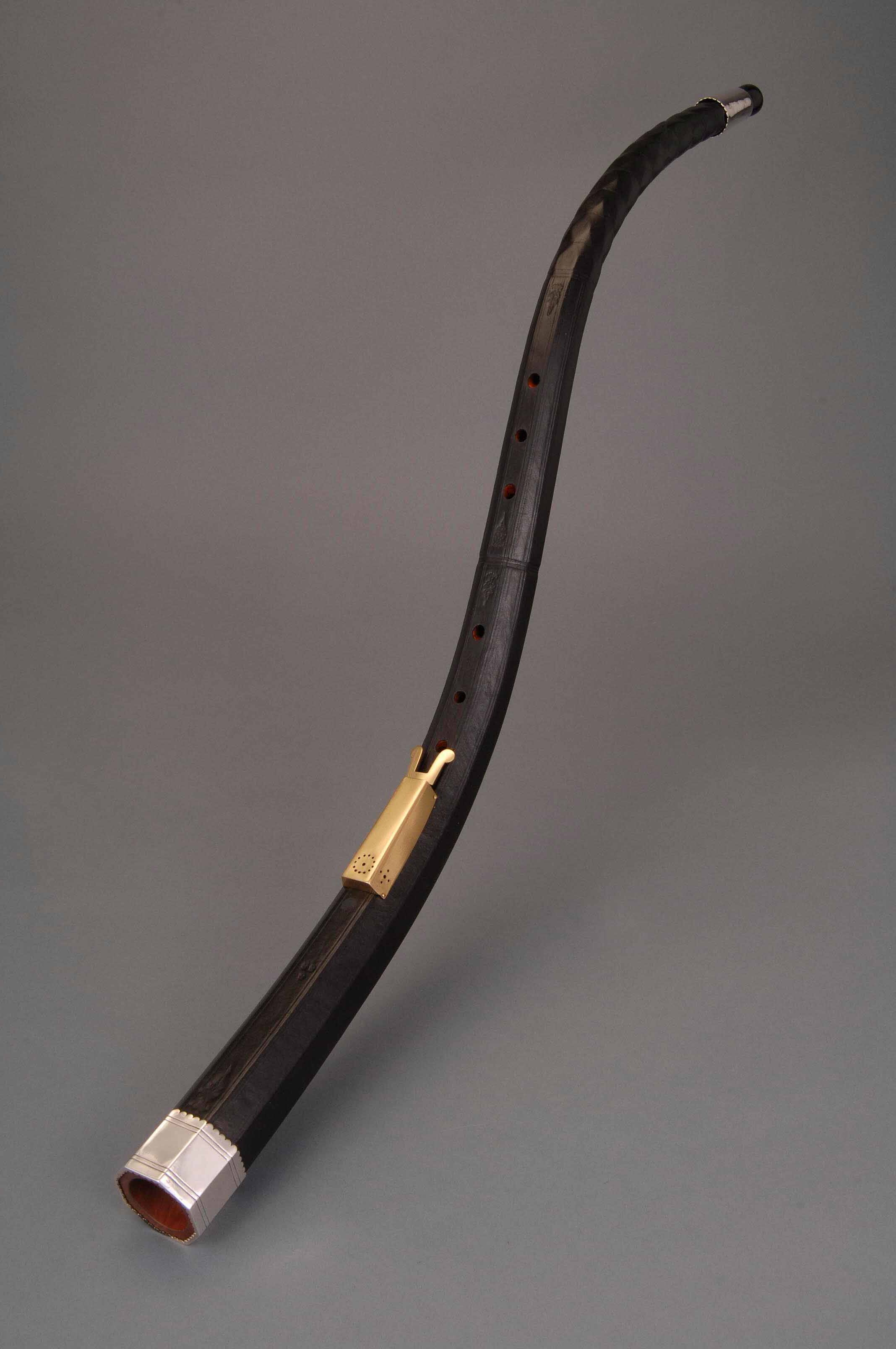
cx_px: 448
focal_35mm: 45
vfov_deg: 43.7
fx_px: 1684
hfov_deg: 29.8
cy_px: 674
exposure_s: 1/125
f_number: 16
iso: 100
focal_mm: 30
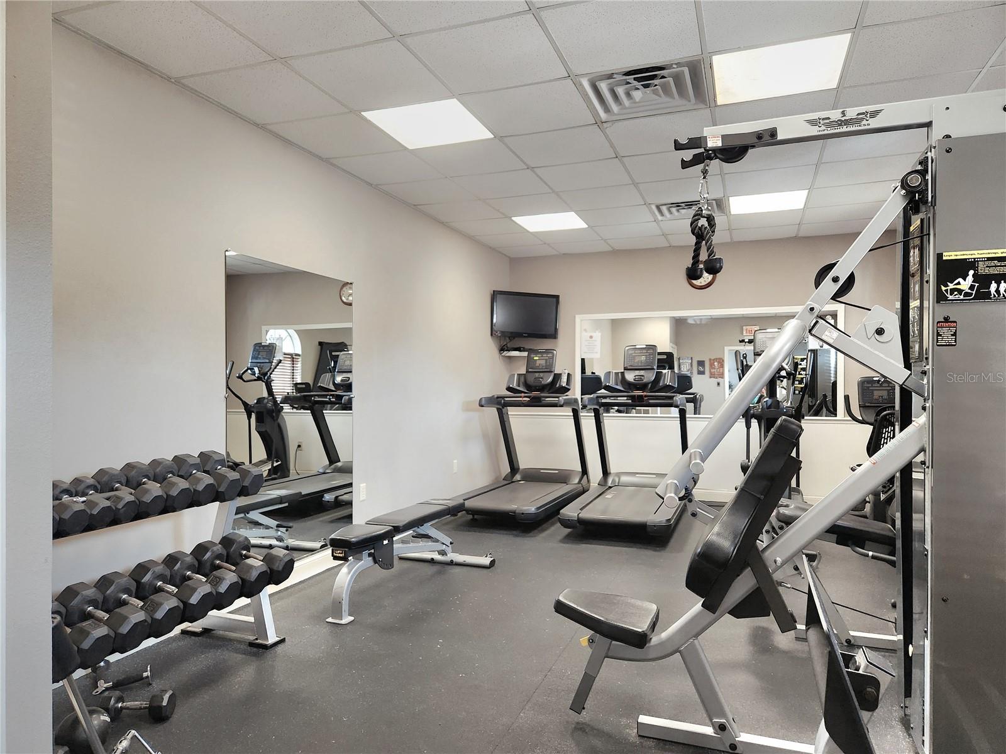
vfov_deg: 58.9
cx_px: 503
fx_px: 668
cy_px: 377
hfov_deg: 73.9
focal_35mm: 23
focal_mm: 5.4
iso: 250
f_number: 1.8
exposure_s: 1/120
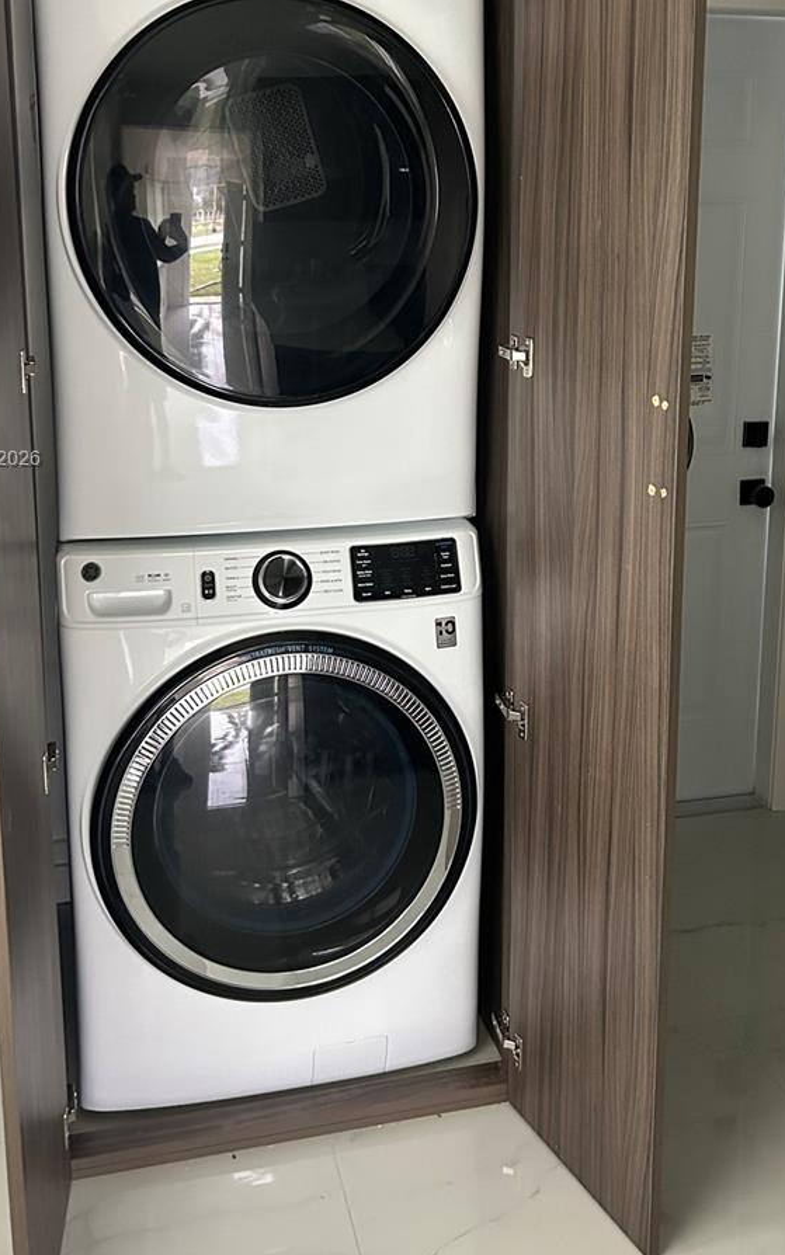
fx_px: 1266
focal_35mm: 37
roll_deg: -0.1
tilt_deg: -10.2
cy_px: 460
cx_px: 413
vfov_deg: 52.1
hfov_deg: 34.4
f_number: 1.5
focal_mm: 5.7
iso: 500
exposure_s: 1/47
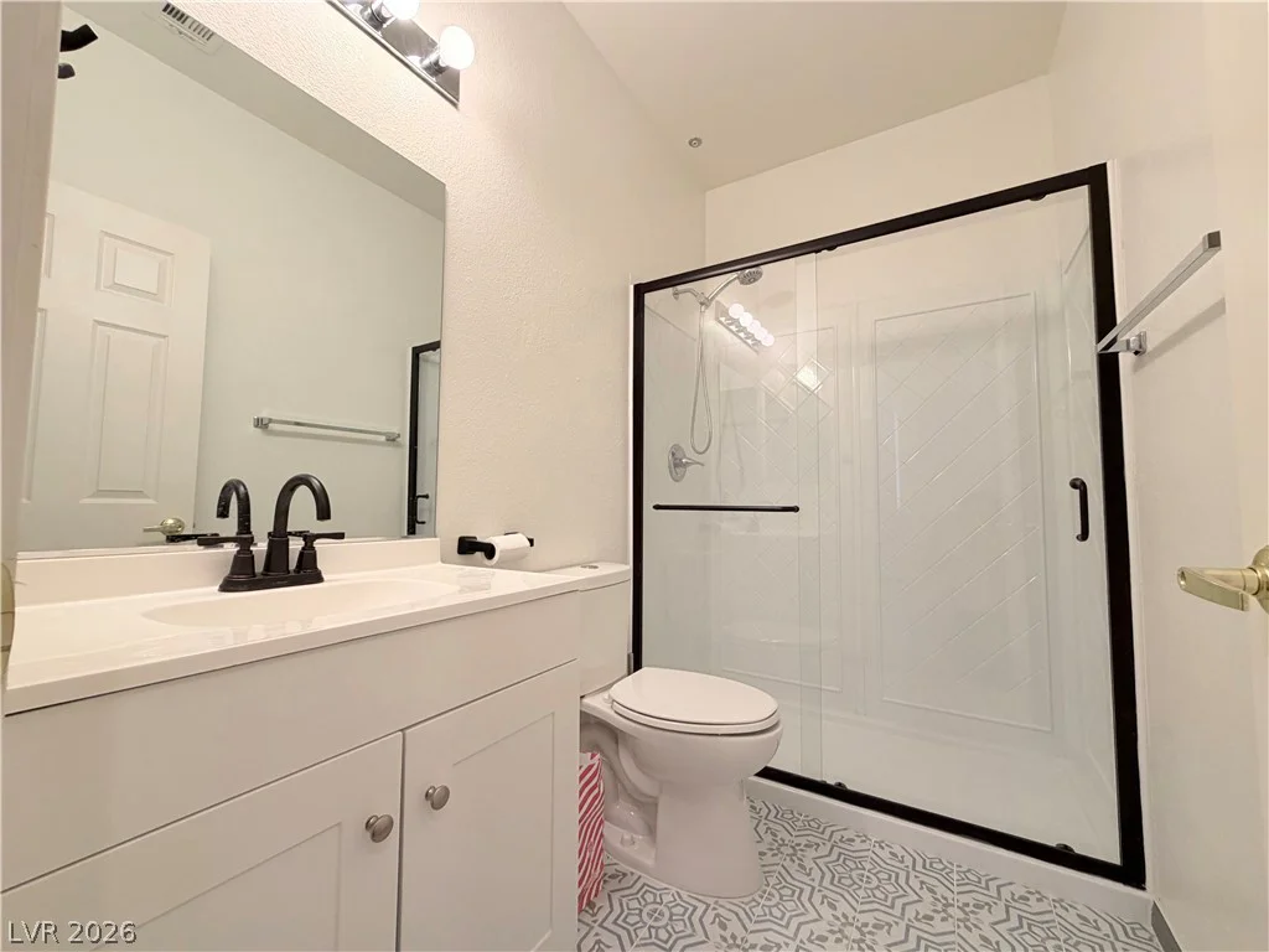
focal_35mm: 14
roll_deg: +0.3
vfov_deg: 85.7
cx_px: 634
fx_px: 513
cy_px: 476
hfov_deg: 102.1
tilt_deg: +3.9
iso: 200
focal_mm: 2.22
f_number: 2.2
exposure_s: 1/120
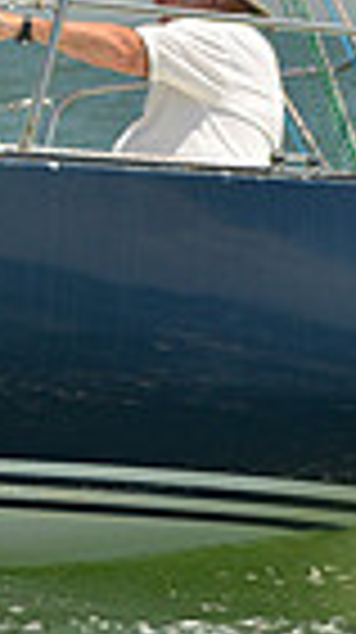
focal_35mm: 441
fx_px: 7423
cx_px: -924
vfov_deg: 4.9
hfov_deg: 2.7
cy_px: 142
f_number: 5
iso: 200
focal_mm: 102
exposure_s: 1/640
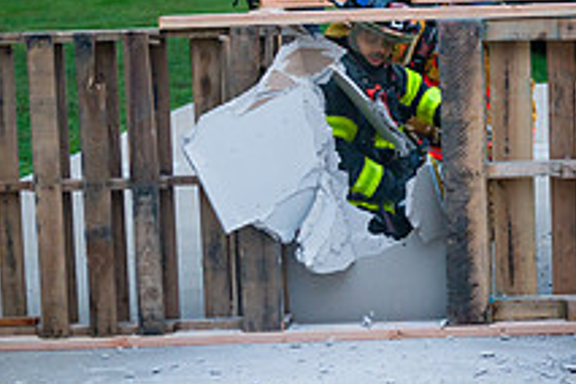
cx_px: 646
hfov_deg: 18.0
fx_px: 1744
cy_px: 141
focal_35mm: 109
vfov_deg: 12.6
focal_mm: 40
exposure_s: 1/200
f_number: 3.2
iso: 1600
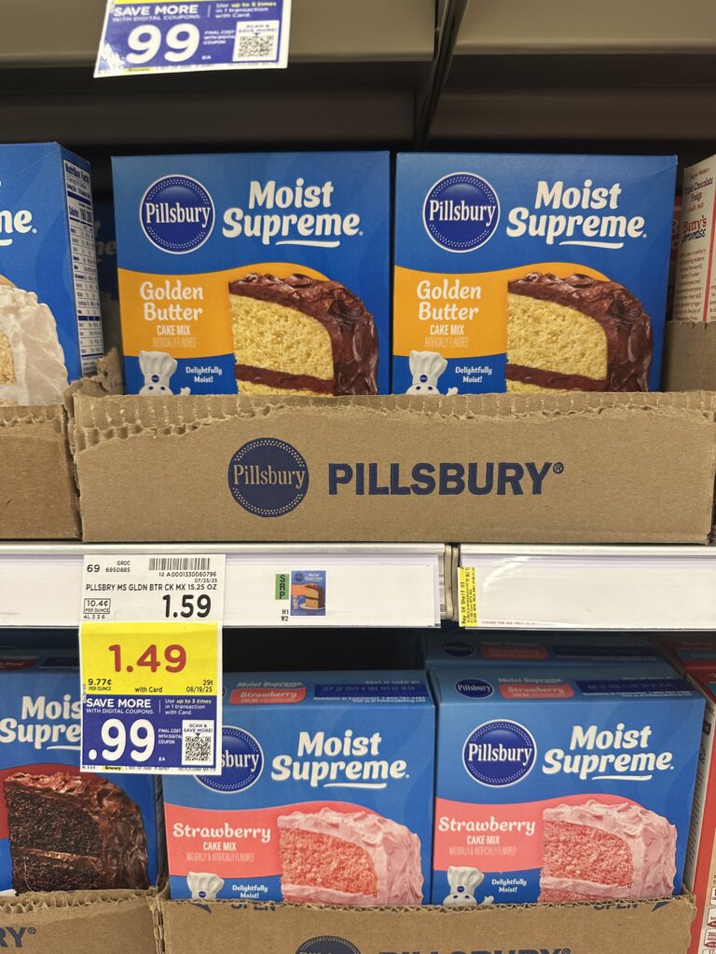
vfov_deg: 71.6
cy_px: 477
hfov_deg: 56.8
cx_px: 358
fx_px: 662
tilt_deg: -11.2
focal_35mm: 24
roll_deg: -0.5
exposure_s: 1/63
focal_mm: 6.86
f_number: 1.78
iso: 160
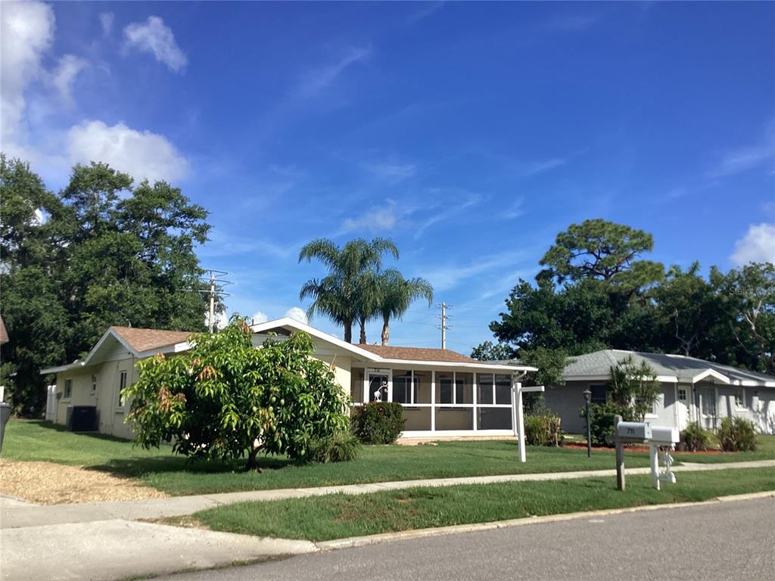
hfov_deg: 58.4
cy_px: 290
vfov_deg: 45.4
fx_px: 694
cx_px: 388
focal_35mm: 31
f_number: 2.4
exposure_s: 1/1274
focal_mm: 3.3
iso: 25
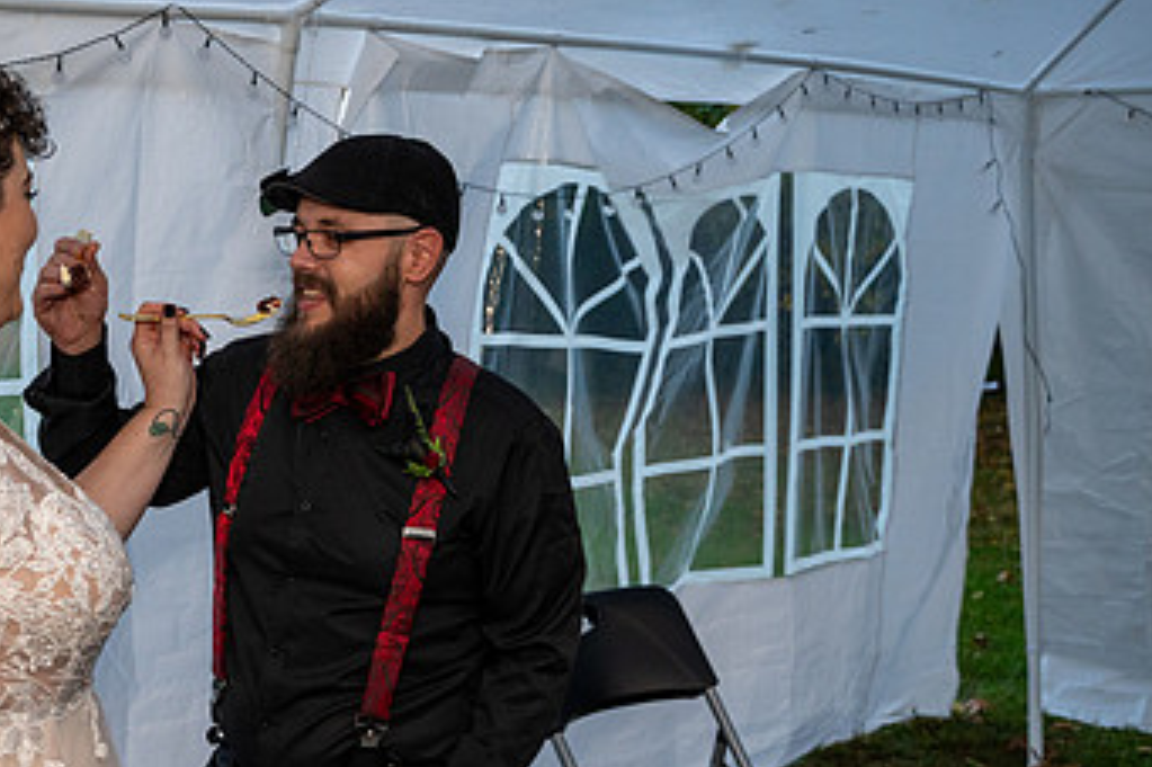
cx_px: 220
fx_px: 1823
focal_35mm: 57
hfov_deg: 34.0
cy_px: 514
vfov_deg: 23.6
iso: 1800
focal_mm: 33.5
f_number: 4
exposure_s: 1/200
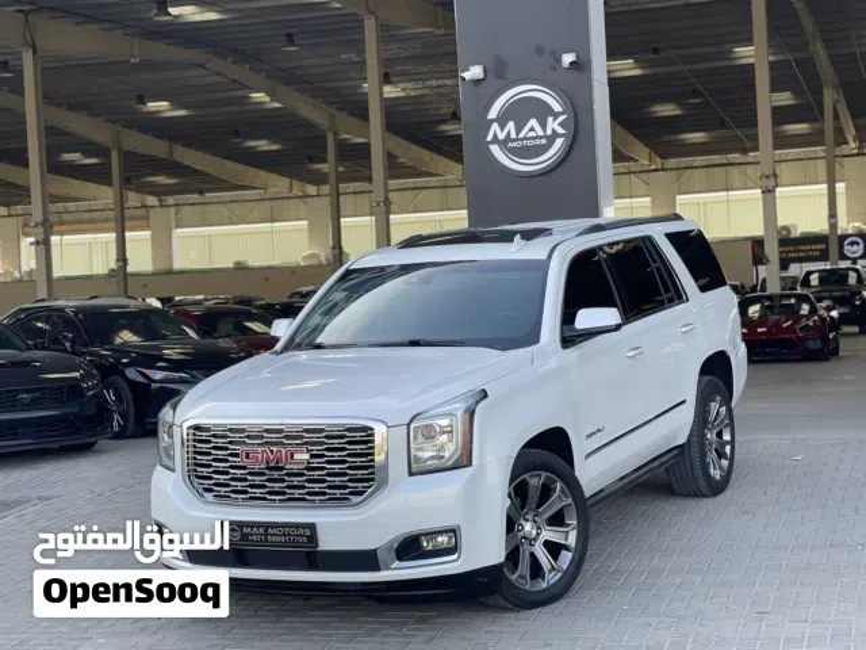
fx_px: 1601
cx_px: 433
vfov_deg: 22.9
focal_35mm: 64
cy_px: 325
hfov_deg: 30.3
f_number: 2.2
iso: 25
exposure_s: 1/203
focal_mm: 7.5
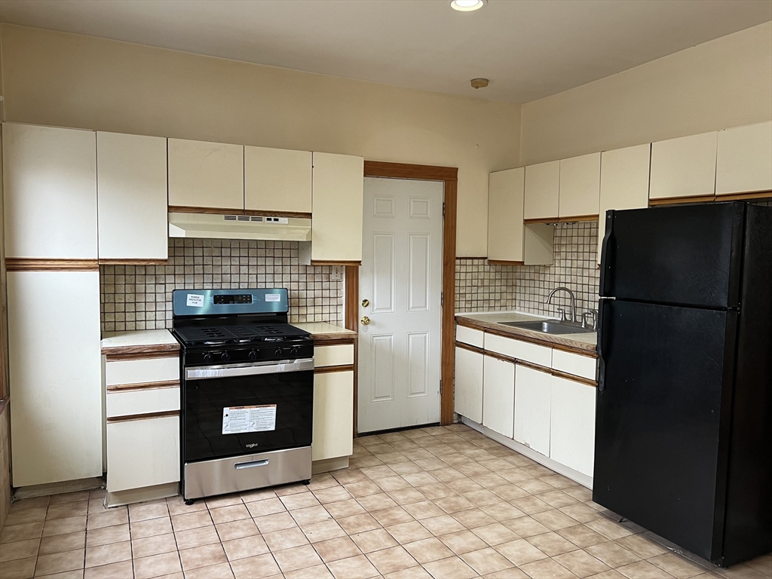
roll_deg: -0.6
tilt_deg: -3.6
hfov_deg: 67.3
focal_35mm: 26
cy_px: 290
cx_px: 386
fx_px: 580
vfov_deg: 53.1
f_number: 1.5
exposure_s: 1/60
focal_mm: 5.7
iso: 80
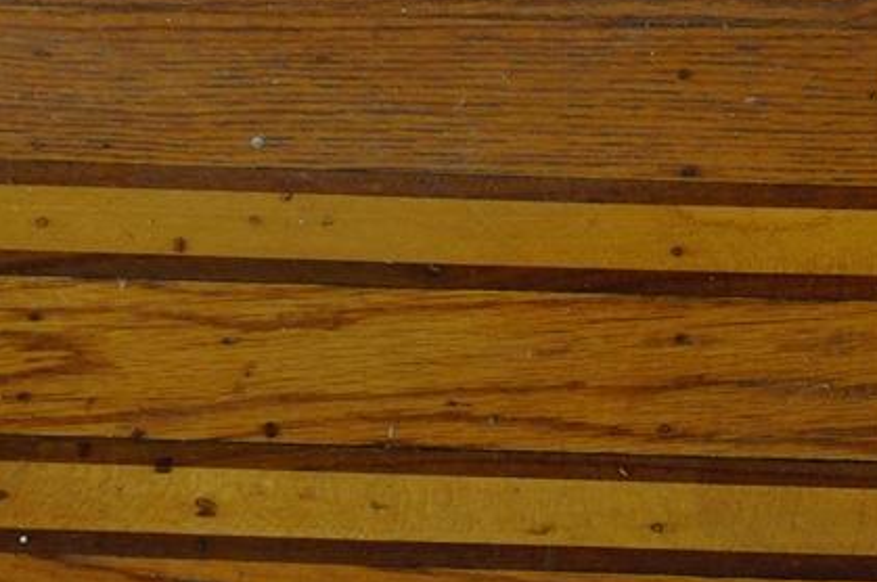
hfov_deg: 14.5
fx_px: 3392
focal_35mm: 139
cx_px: 902
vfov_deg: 9.7
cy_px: 556
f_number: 4
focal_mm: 19
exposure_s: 1/60
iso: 500
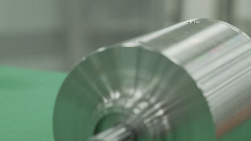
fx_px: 872
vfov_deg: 9.2
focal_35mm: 131
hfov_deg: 16.4
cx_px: 126
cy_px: 134
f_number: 5
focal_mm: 70
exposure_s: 1/40
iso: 640
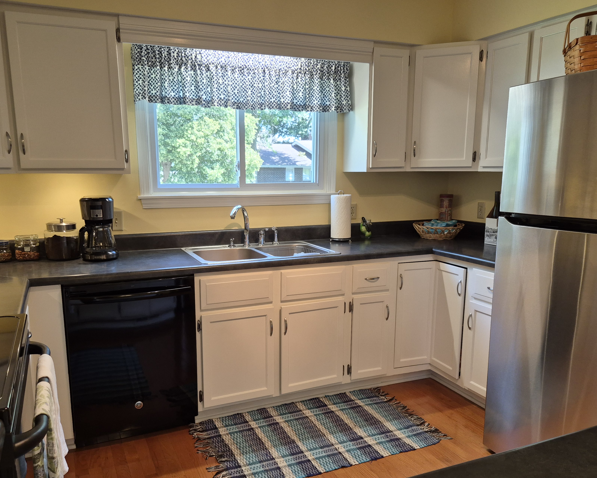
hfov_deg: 62.2
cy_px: 267
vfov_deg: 51.4
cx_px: 281
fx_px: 495
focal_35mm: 28
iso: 160
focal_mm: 5.4
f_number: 1.8
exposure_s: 1/120
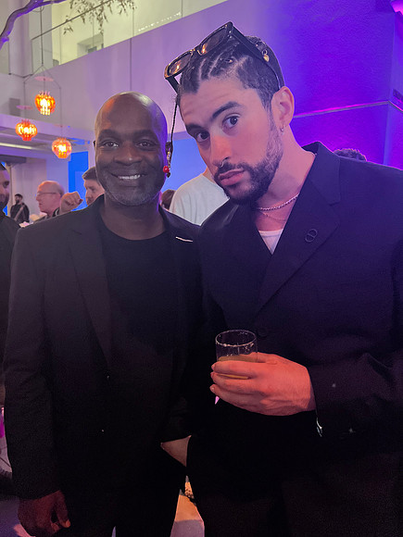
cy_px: 268
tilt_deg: -8.2
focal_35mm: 26
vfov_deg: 67.3
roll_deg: -1.1
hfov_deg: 53.1
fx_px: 404
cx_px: 202
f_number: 1.5
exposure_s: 1/30
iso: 1000
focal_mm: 5.7
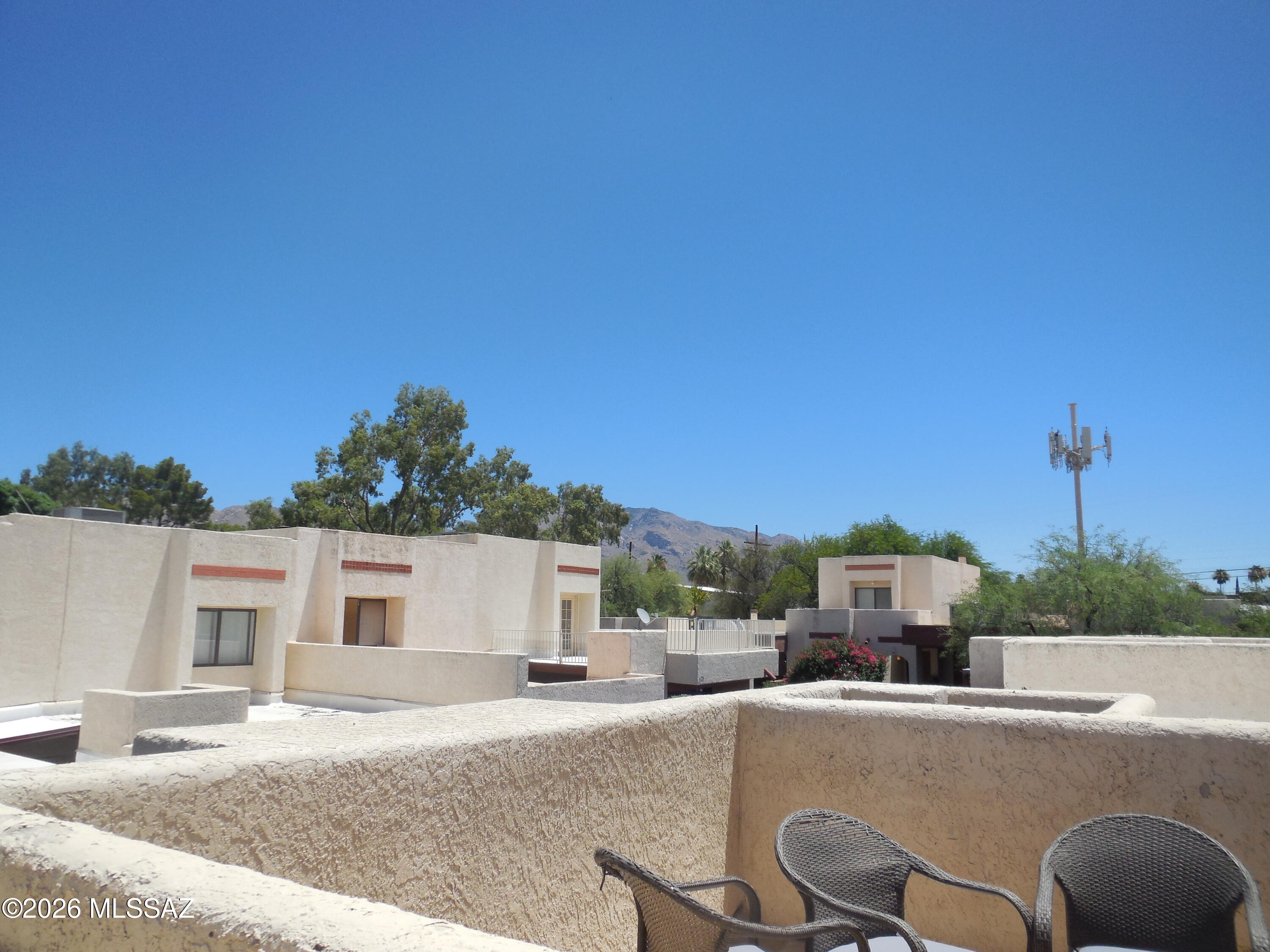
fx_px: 917
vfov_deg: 54.9
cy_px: 476
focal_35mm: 25
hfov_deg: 69.4
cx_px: 635
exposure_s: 1/640
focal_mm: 4.5
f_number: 6.2
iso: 125
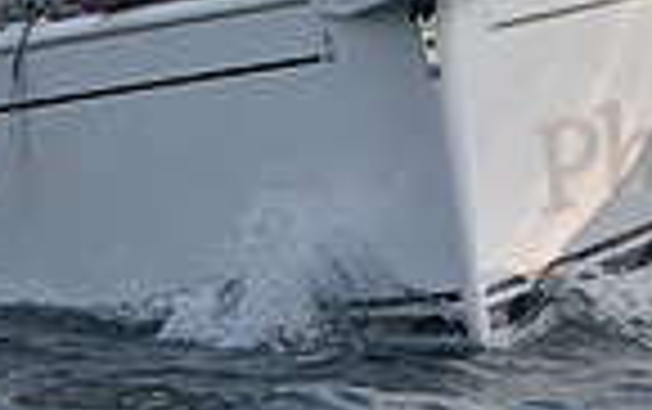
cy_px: -74
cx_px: 306
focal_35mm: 692
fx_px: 12311
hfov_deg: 3.0
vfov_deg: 1.9
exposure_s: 1/640
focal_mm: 170
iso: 500
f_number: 5
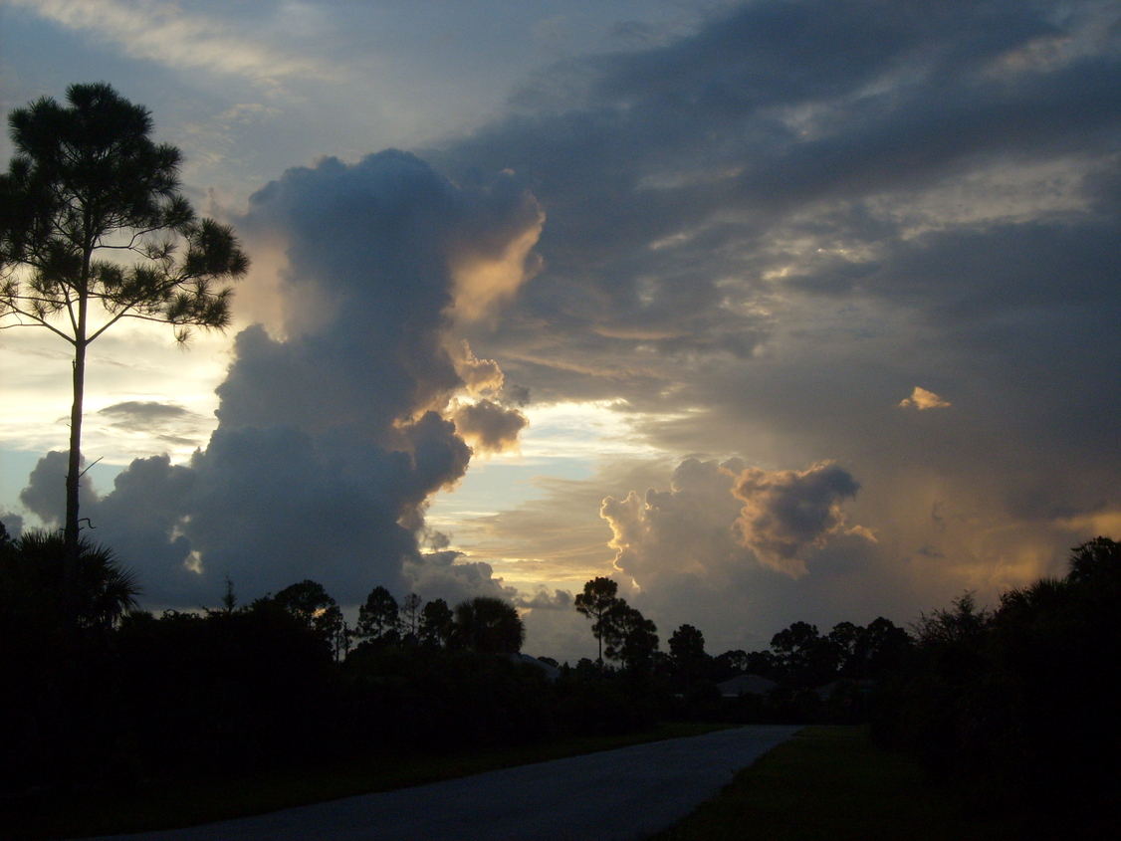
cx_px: 560
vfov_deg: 28.0
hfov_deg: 36.8
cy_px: 420
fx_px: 1684
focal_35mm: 52
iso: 80
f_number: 3.3
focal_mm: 8.7
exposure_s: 1/350
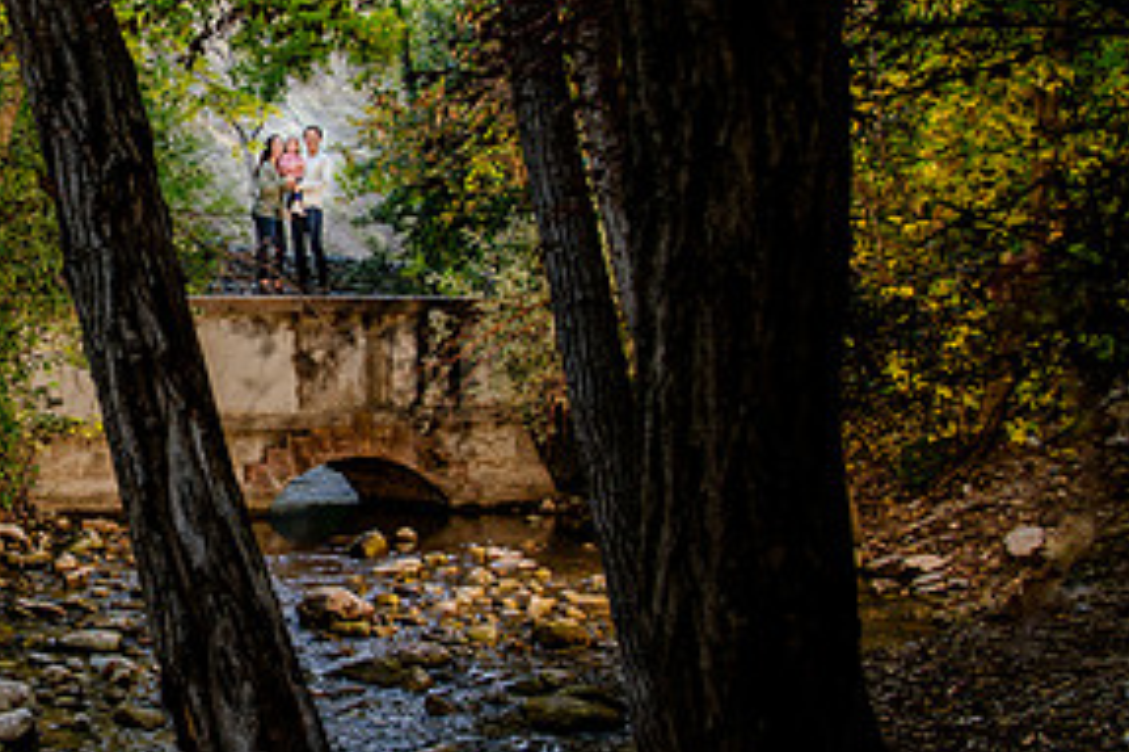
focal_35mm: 52
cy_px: 345
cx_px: 47
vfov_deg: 26.0
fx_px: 1630
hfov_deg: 35.2
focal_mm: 24
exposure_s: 1/160
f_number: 5
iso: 640
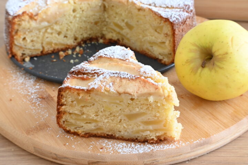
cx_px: 124
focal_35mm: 79
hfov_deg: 25.7
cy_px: 82
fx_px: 544
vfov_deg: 17.3
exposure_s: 1/2.5
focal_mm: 53
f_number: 13
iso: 640
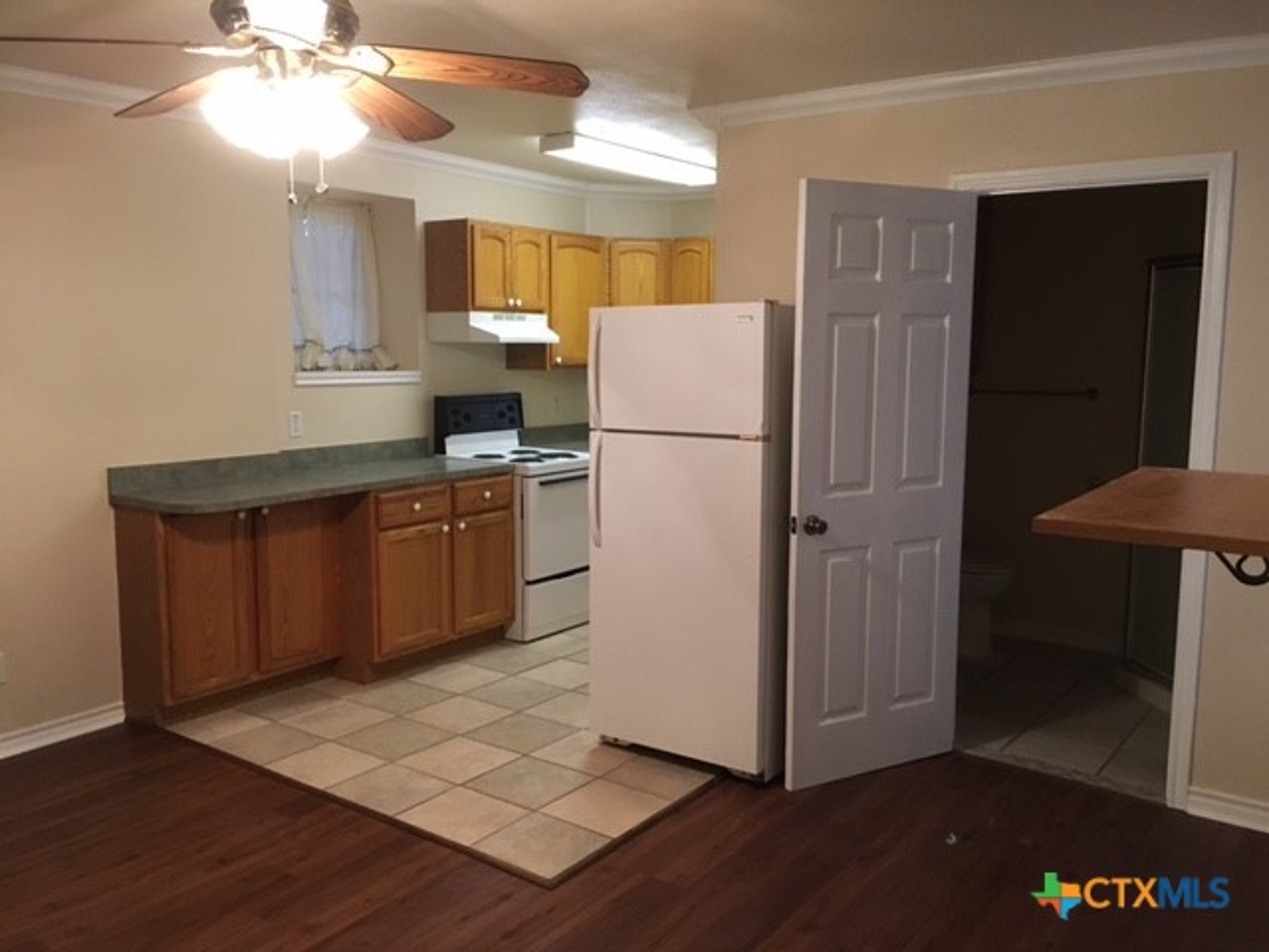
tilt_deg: -7.1
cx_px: 634
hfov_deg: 61.7
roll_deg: +0.4
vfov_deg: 48.2
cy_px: 476
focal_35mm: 29
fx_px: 1063
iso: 160
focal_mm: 4.15
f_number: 2.2
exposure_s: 1/30
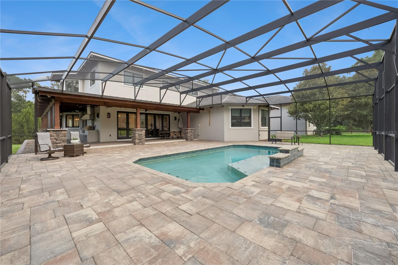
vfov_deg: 85.4
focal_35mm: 13
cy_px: 132
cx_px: 199
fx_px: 144
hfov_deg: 108.3
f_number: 10
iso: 400
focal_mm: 9
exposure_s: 1/250
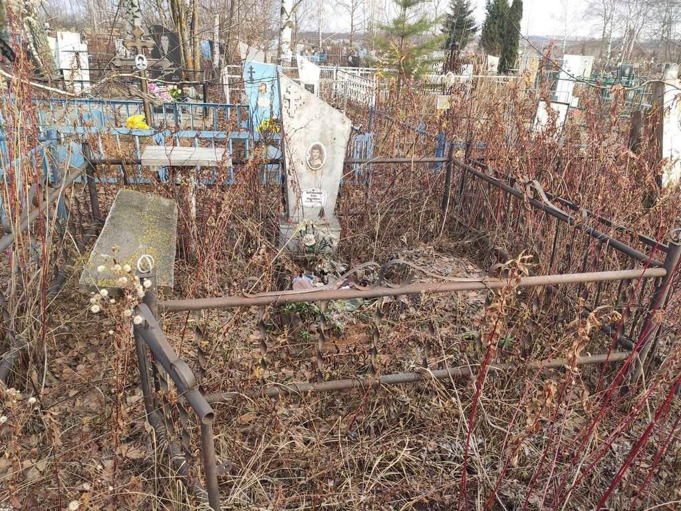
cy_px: 256
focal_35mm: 26
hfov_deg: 67.3
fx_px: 511
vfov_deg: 53.1
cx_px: 340
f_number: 1.75
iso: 112
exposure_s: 1/152
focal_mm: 4.77
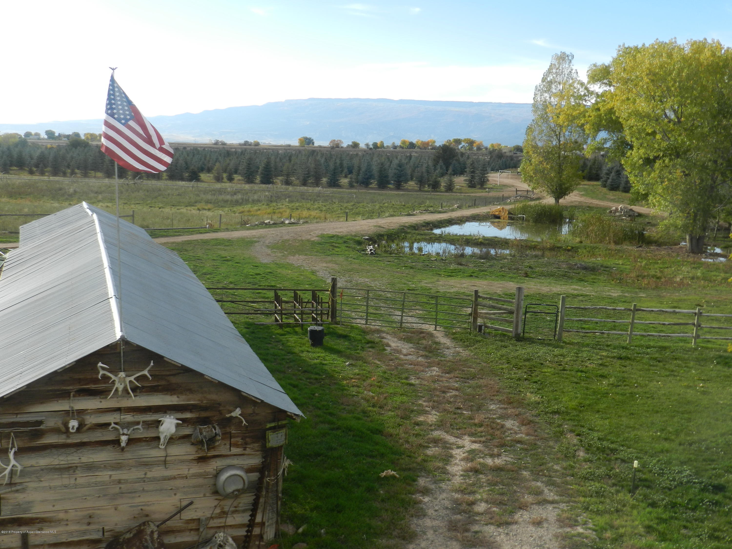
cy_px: 274
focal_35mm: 38
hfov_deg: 49.0
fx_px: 804
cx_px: 366
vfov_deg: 37.7
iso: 160
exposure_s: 1/640
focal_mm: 6.7
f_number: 4
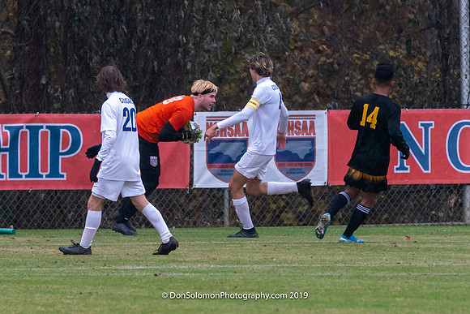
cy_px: 168
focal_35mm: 882
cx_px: 174
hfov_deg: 2.3
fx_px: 11522
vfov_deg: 1.6
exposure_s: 1/1000
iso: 2500
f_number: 5.6
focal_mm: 382
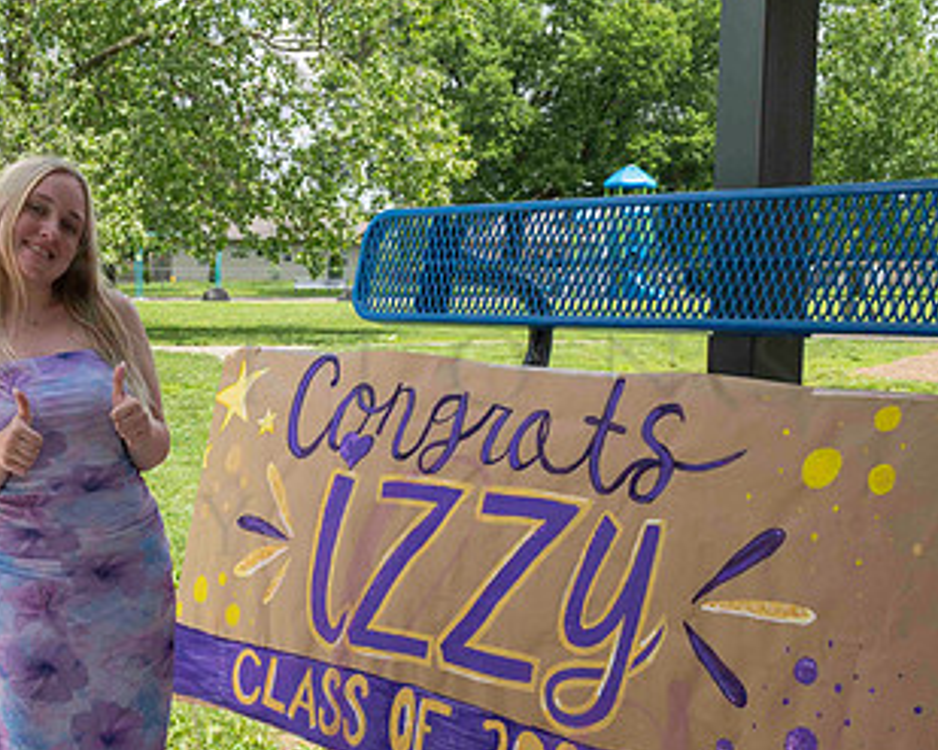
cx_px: 289
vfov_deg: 27.5
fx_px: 1526
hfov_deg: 33.8
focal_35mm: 55
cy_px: 487
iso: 400
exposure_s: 1/500
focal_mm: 28.5
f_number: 11
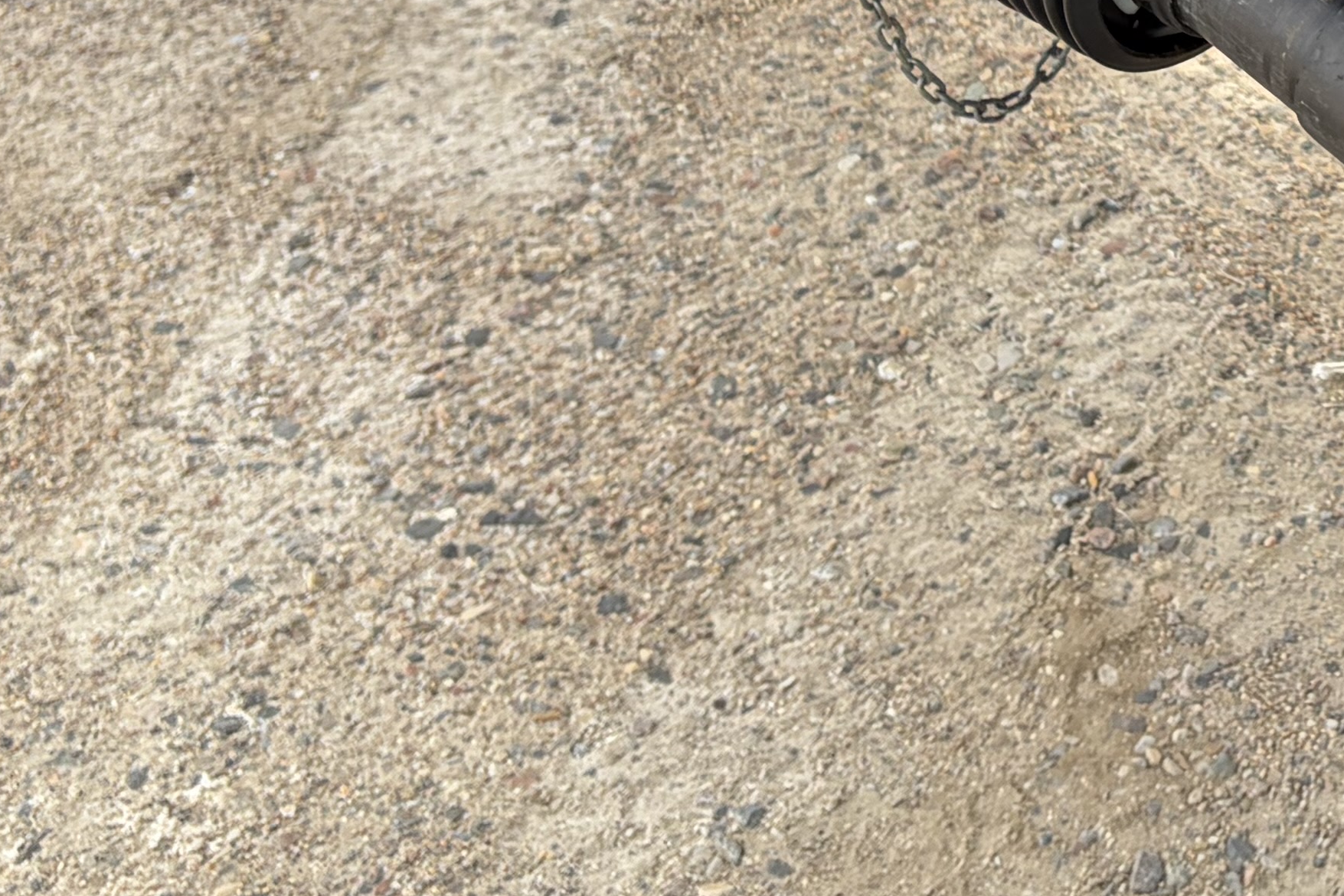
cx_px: 1629
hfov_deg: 21.4
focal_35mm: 88
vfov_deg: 14.6
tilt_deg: -22.7
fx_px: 3285
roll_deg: +2.3
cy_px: -378
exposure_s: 1/673
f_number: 1.6
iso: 50
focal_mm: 5.96
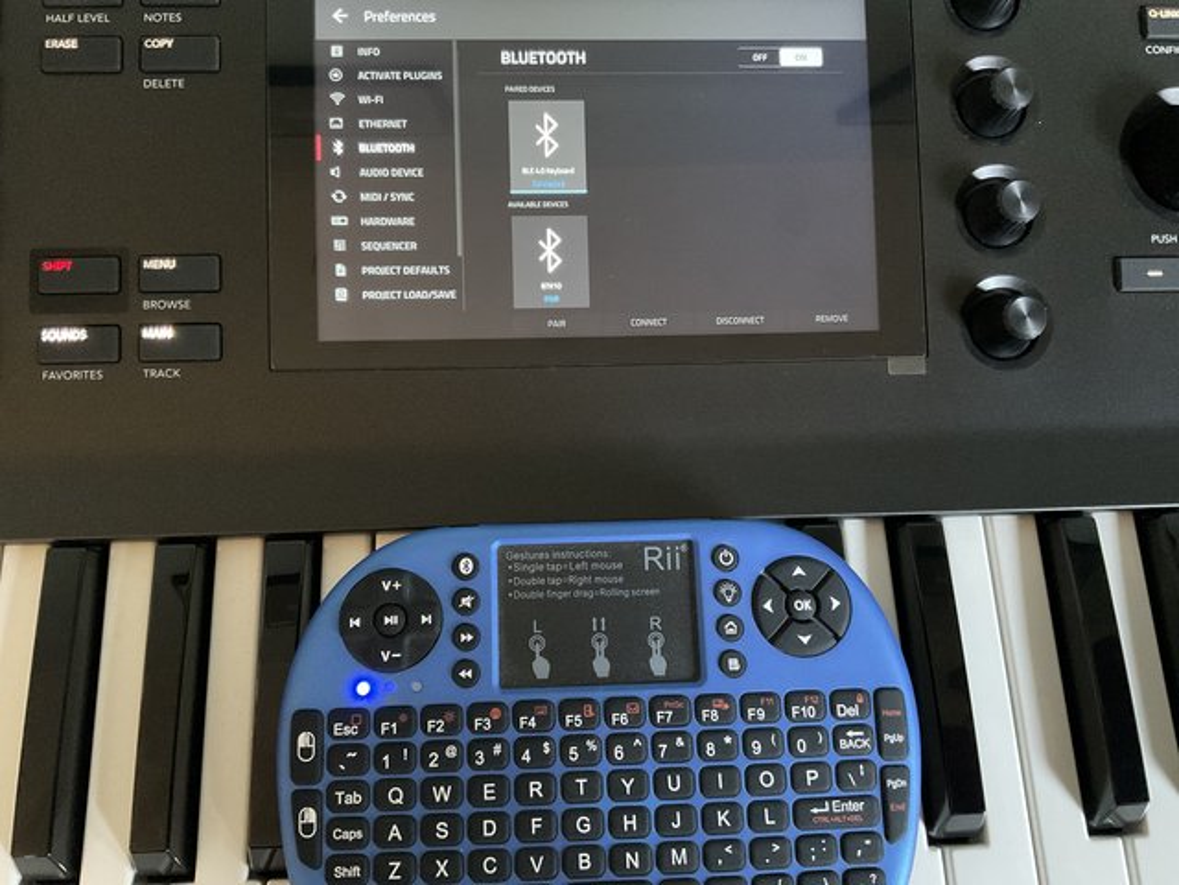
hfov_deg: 61.7
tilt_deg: -74.2
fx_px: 988
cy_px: 442
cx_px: 590
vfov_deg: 48.2
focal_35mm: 29
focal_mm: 3
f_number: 1.8
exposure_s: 1/30
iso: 400
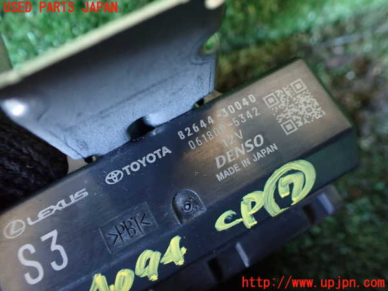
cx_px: 194
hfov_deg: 60.0
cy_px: 146
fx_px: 336
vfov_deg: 46.8
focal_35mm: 30
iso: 1000
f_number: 2.3
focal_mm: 5.4
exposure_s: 1/30
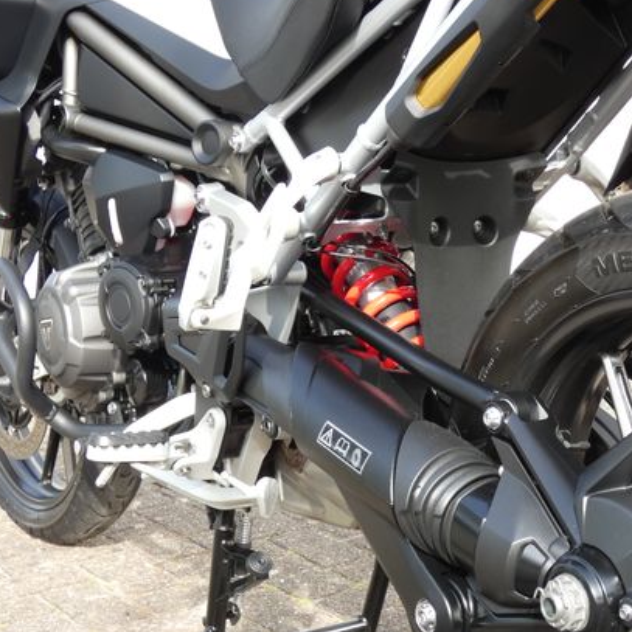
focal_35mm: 64
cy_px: 300
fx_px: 1322
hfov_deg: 26.7
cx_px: 436
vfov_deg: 26.9
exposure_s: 1/80
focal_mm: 8.2
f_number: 3.8
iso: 80
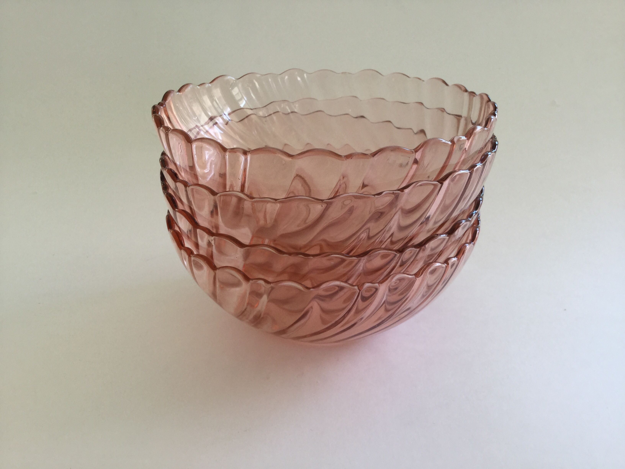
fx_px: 560
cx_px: 312
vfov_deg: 45.4
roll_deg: +1.2
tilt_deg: -27.2
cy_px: 234
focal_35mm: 31
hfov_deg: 58.4
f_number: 2.4
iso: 32
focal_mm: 3.3
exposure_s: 1/100
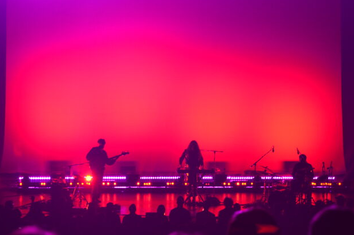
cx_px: 189
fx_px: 1547
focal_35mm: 158
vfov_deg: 8.7
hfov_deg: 13.0
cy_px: 130
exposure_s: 1/8
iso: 800
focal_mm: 85
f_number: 5.6
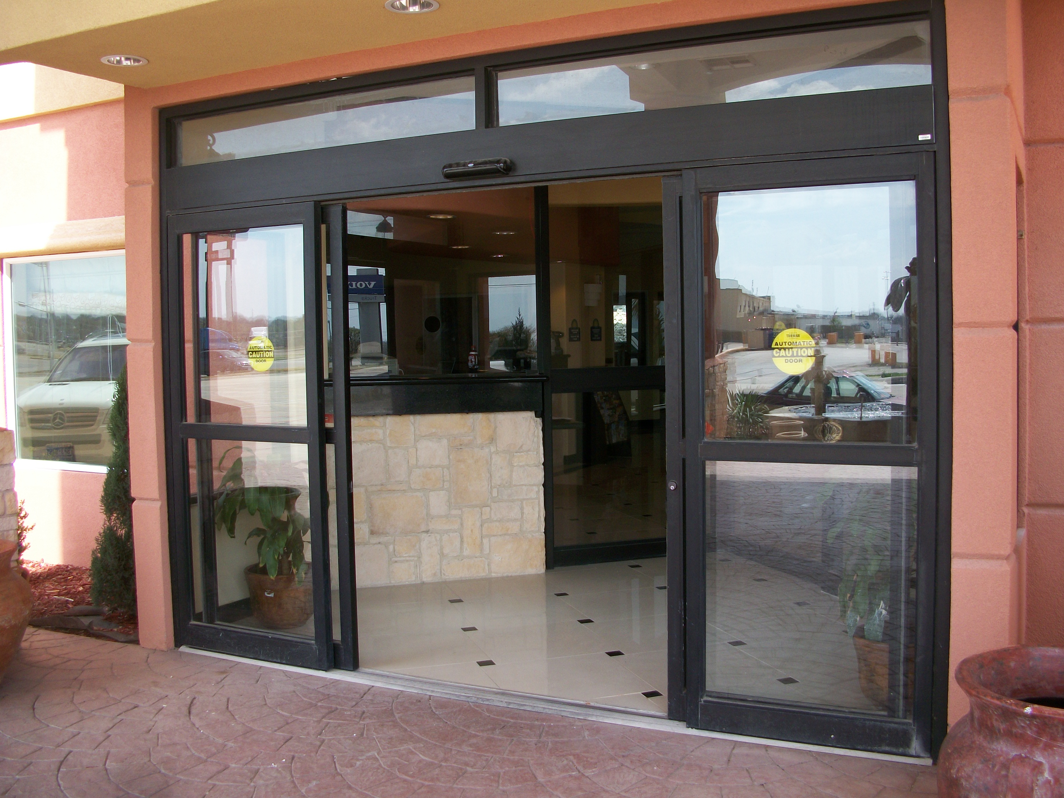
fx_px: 1076
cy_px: 399
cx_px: 532
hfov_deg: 52.6
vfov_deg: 40.7
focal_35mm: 35
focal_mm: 6.3
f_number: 3.1
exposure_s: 1/250
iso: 80
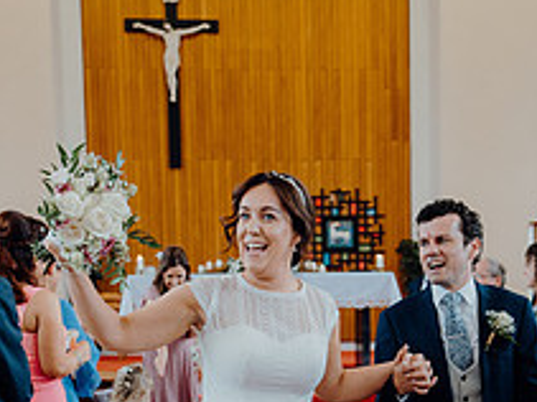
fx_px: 1147
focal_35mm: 74
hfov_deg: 26.2
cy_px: 459
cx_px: 346
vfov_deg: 19.0
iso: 640
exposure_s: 1/200
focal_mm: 28
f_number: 2.8
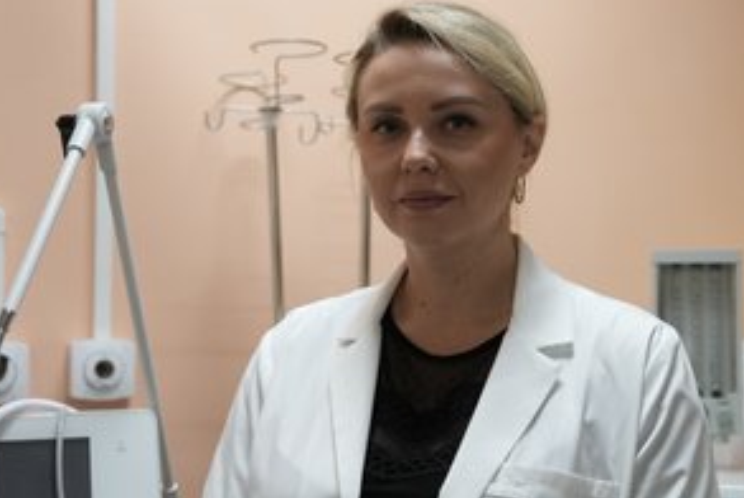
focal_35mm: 60
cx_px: 432
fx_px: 1241
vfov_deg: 22.7
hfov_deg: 33.3
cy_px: 271
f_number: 2.8
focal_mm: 44
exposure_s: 1/500
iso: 2000
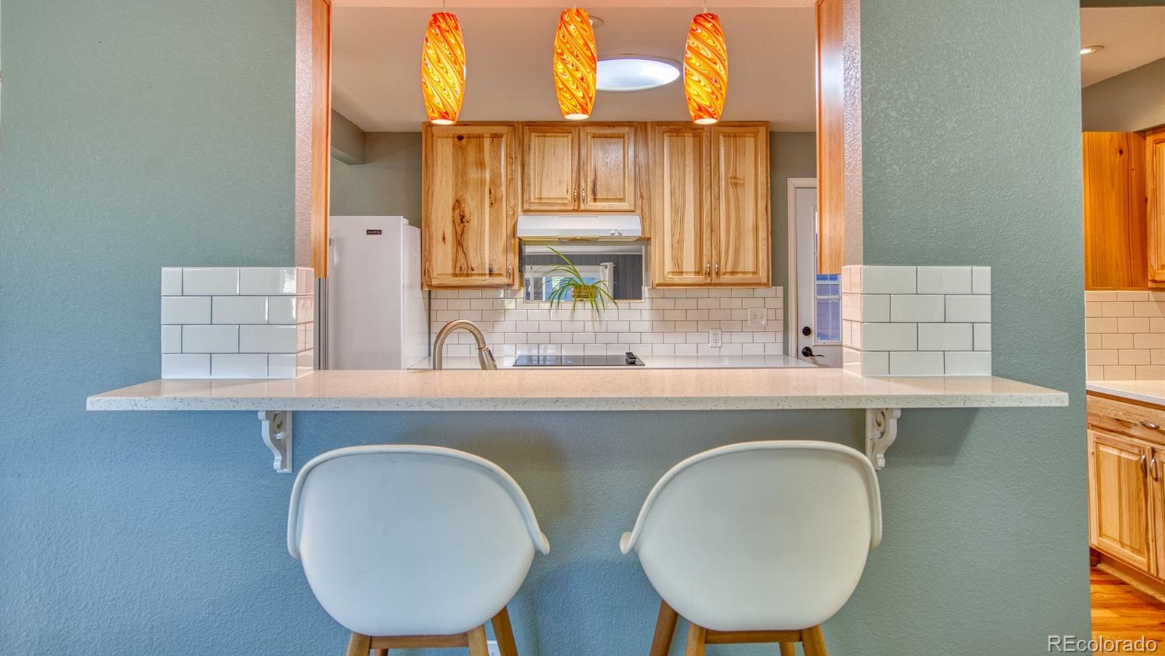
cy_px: 270
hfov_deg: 83.8
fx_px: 649
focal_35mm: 21
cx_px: 582
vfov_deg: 53.3
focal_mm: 20
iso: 500
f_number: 4
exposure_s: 1/60
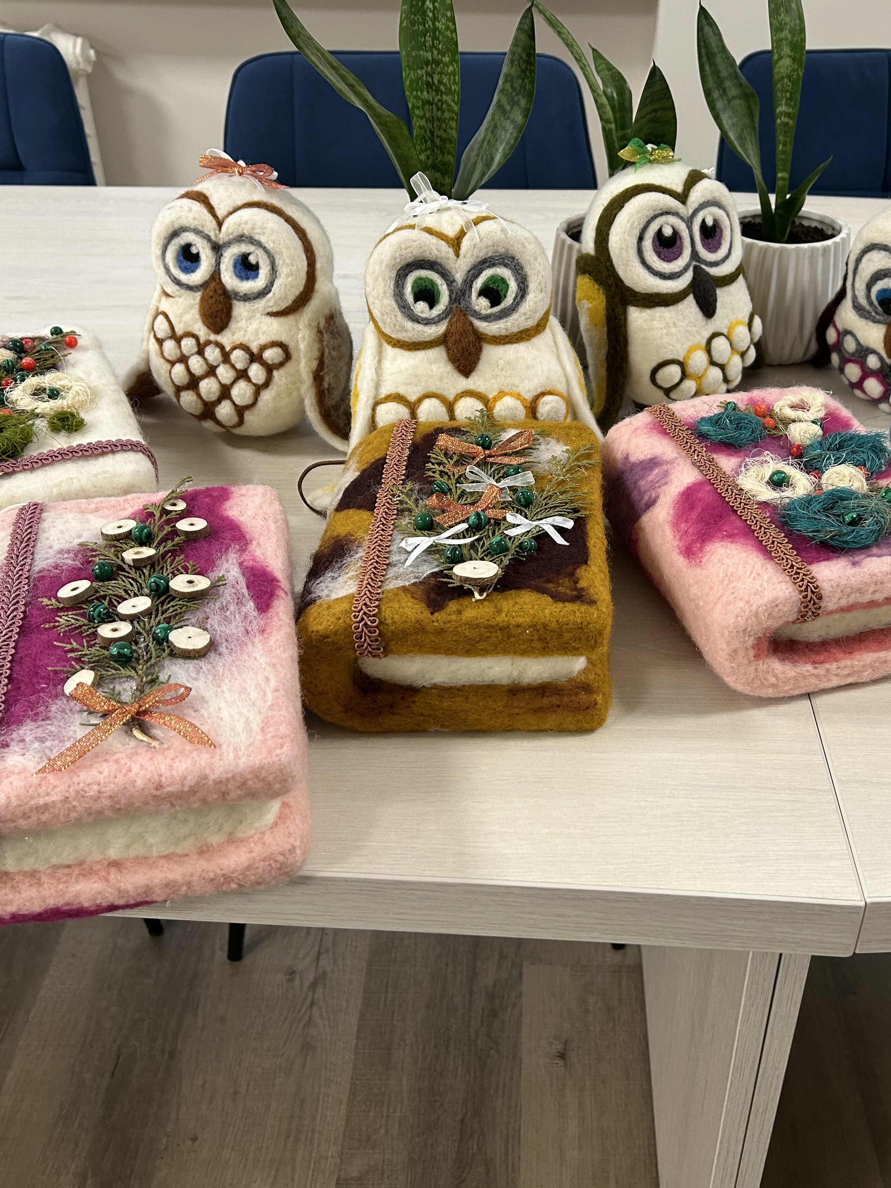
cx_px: 578
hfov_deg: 40.3
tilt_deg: -35.4
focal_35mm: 35
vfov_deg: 52.6
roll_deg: -1.8
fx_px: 1201
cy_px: 591
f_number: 1.5
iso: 125
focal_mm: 5.7
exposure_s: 1/100
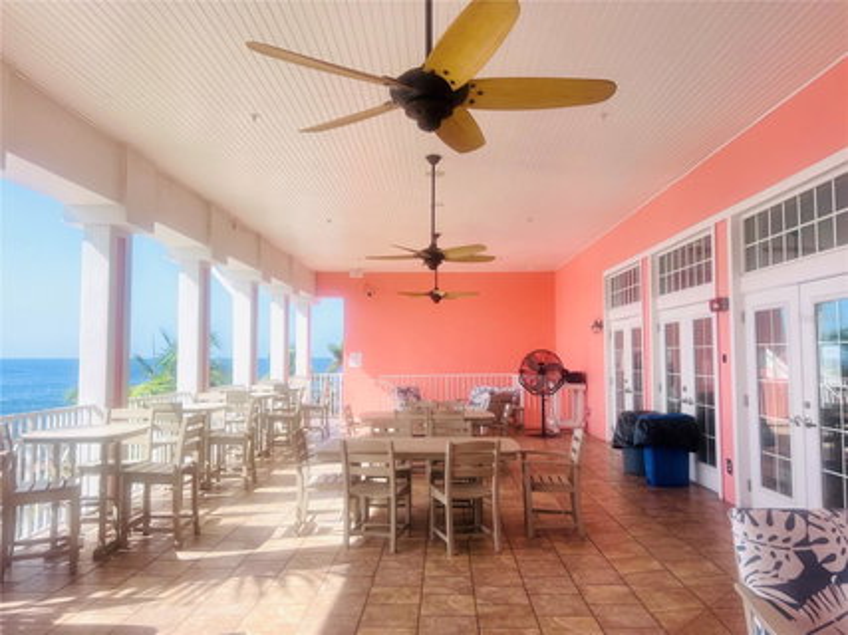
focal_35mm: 26
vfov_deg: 53.0
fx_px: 637
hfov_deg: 67.3
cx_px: 424
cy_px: 318
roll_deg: +0.8
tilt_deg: +2.0
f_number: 1.5
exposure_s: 1/2123
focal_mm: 5.7
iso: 50
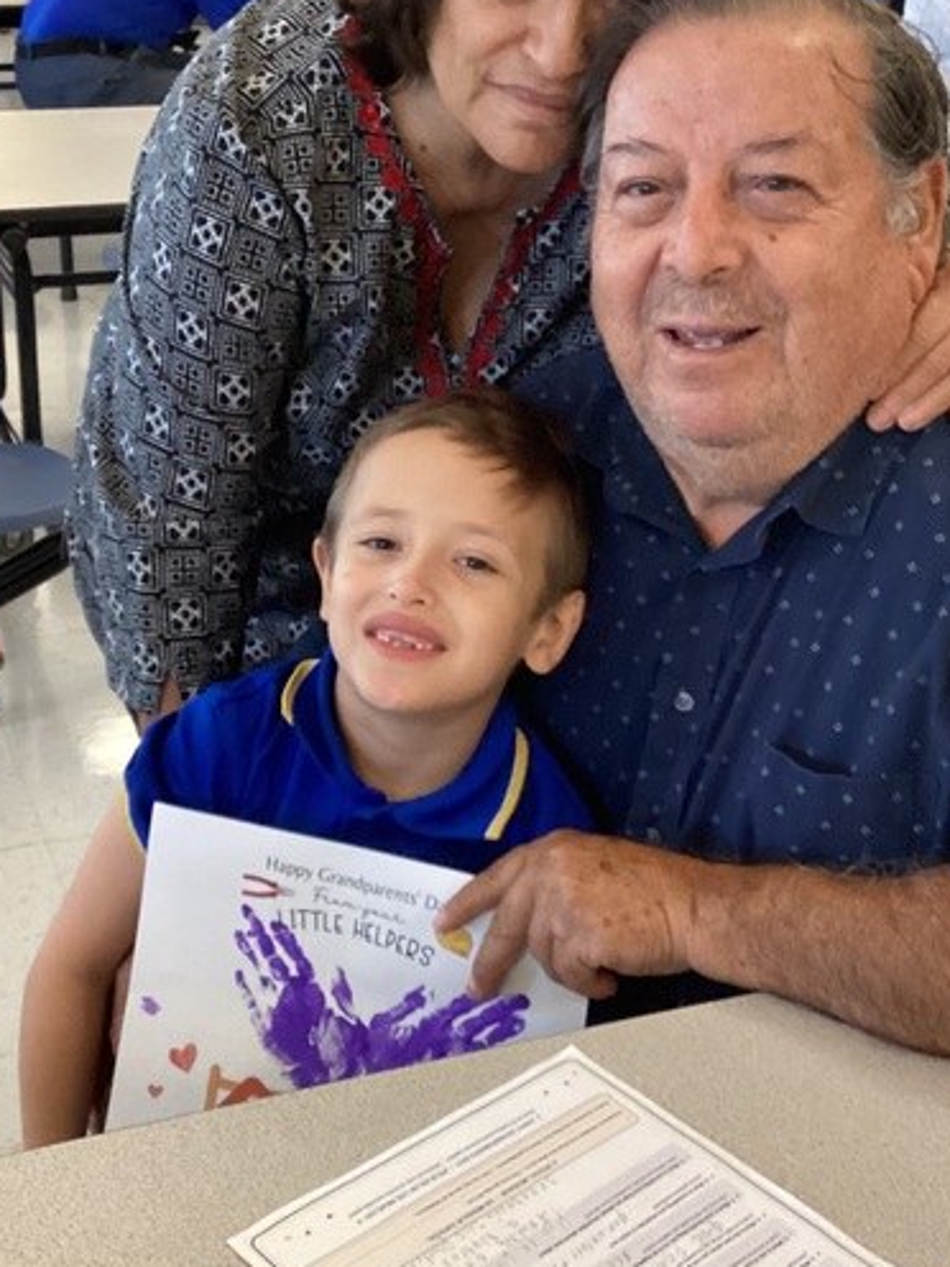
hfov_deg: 29.0
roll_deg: -3.1
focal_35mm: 50
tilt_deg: -24.2
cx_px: 363
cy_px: 600
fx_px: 1830
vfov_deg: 38.2
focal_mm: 3.3
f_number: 2.4
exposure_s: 1/60
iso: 400
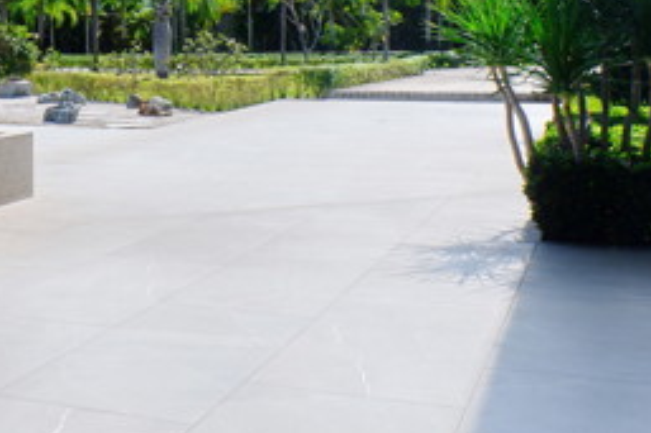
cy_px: -58
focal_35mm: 56
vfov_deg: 22.6
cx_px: 56
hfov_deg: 33.6
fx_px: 1012
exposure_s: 1/420
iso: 200
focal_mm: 16
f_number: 11
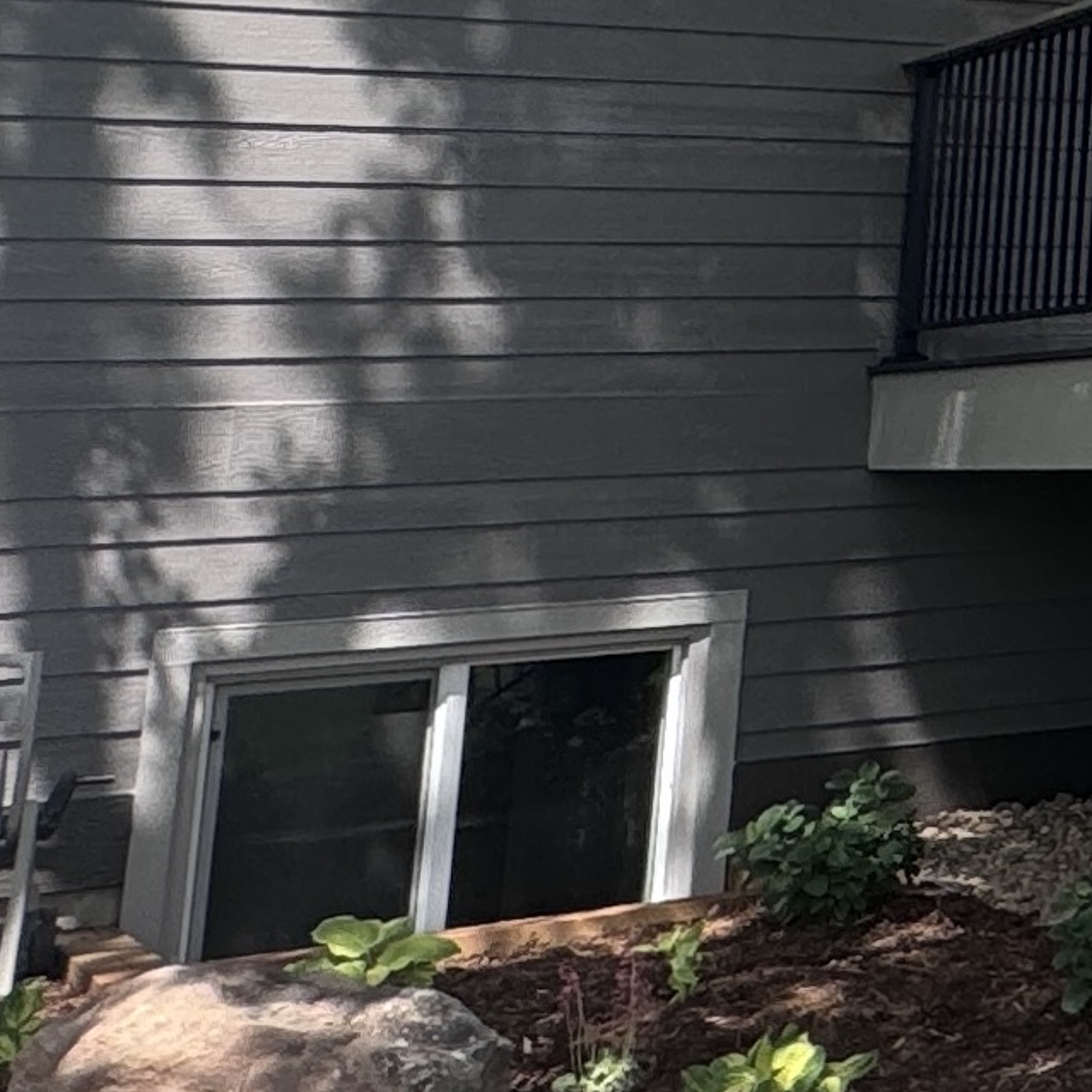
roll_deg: +0.6
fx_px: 1892
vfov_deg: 30.4
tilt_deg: +11.3
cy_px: 55
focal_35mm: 53
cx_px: 2222
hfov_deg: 18.7
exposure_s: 1/641
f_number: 2.2
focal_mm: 2.22
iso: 50
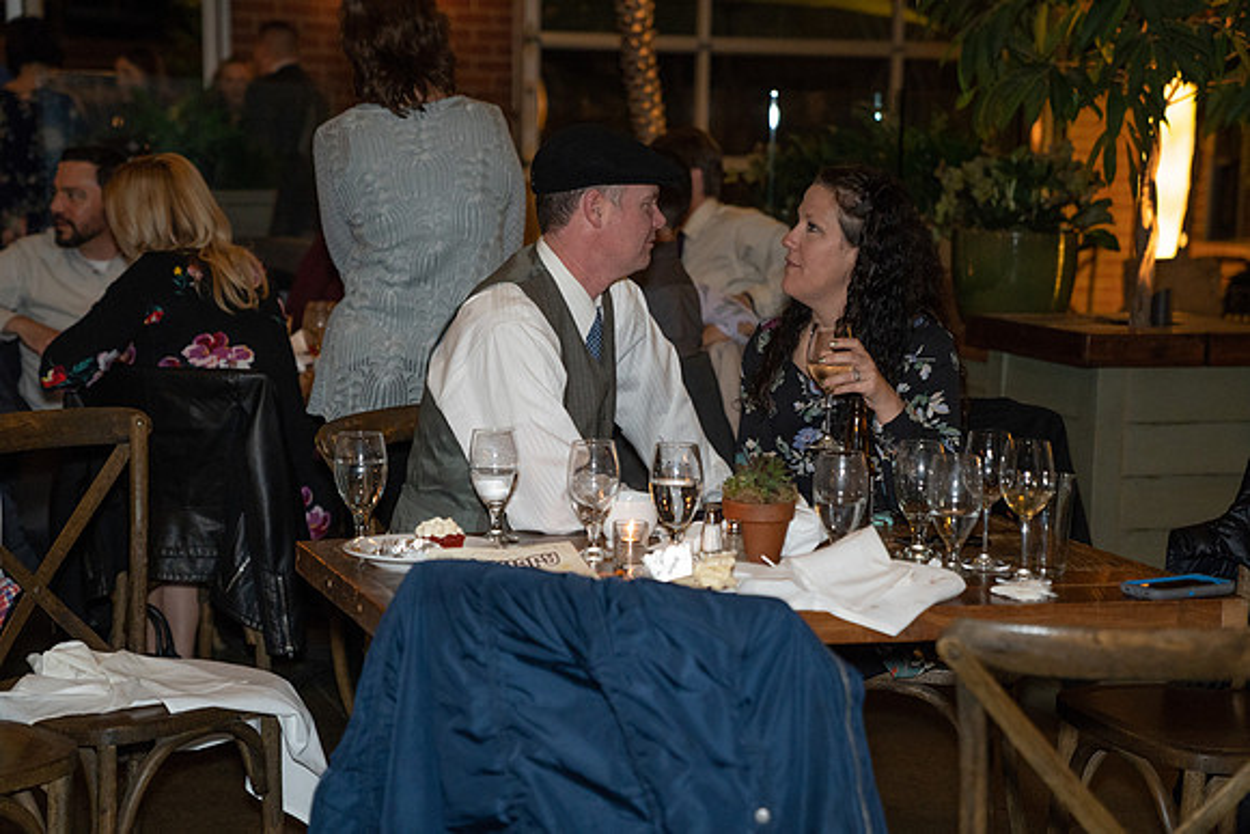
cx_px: 625
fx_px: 2257
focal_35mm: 65
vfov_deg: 20.9
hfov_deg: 31.0
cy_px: 417
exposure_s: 1/250
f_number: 2.8
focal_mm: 65
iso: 2500
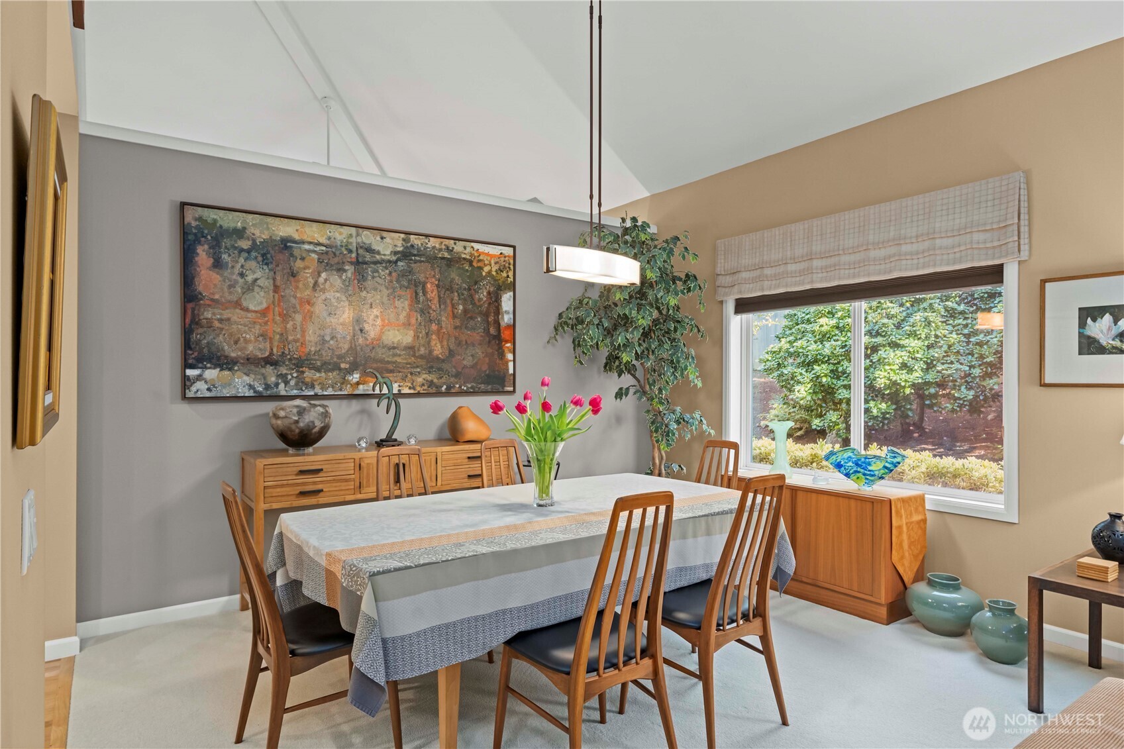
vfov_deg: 61.9
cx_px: 562
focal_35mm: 20
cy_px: 374
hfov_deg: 84.0
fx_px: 624
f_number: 7.1
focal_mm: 20
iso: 1000
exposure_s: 1/4
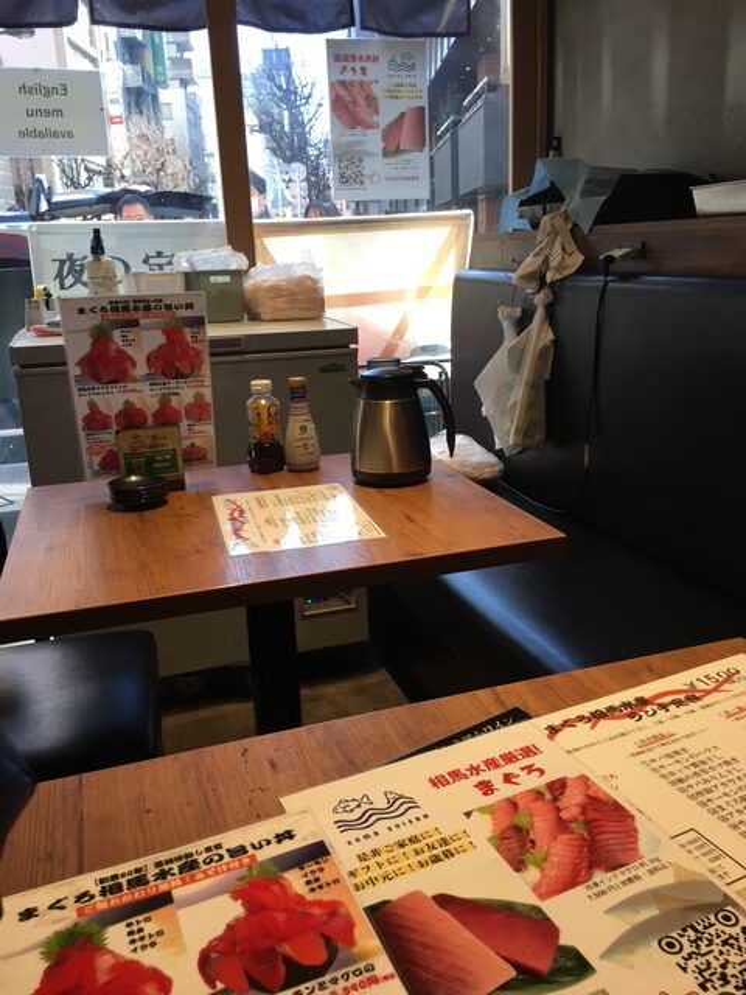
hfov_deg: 48.2
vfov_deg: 61.7
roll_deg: +2.9
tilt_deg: -15.8
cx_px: 373
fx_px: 833
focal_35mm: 29
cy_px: 498
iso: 32
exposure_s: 1/120
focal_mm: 4.15
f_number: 2.2
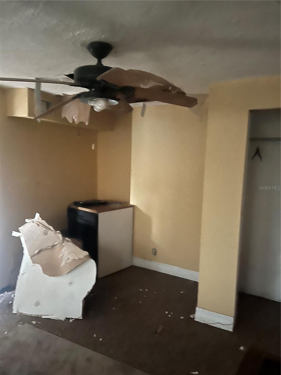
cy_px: 188
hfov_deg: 53.1
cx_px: 140
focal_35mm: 26
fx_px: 281
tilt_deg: -3.4
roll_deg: -1.2
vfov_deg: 67.3
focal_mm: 5.1
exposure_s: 1/11
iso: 640
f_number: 1.6
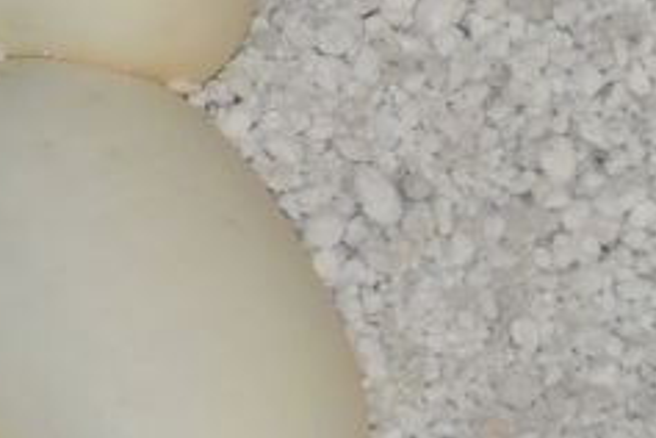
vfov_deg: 6.5
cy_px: 37
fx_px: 3863
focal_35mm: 212
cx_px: -487
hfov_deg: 9.3
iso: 800
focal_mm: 18.2
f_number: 4.5
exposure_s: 1/60
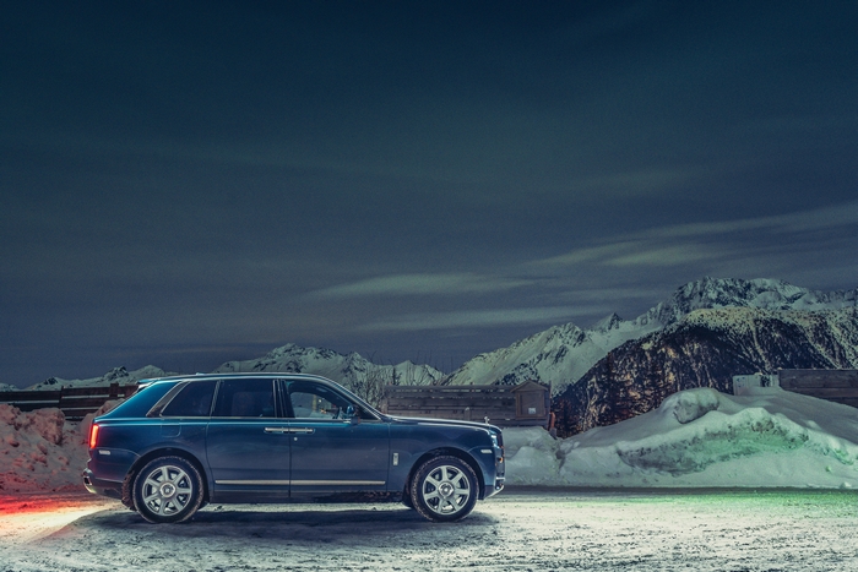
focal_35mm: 30
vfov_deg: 43.6
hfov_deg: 61.9
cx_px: 429
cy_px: 286
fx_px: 715
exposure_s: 15
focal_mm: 30
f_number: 9
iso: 100
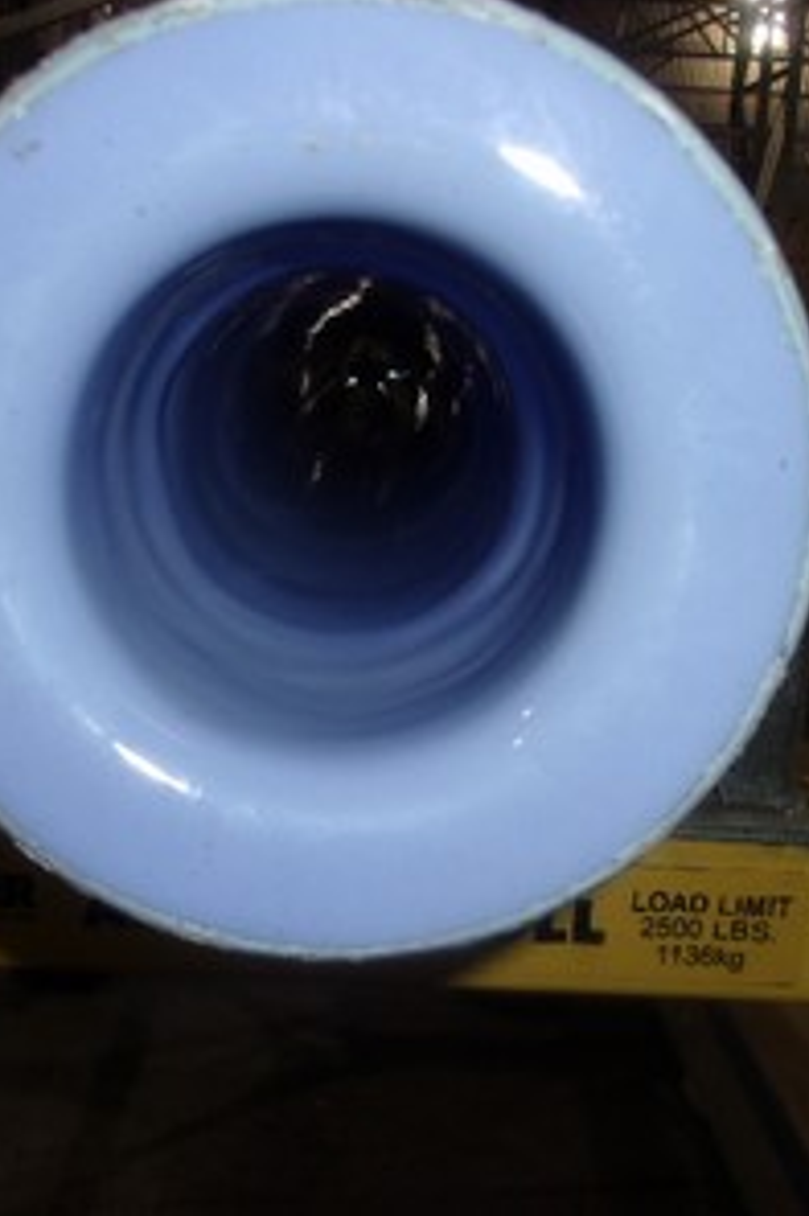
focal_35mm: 38
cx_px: 349
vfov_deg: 50.7
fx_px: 1282
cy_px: 604
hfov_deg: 35.0
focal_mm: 4.9
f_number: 3
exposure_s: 1/34
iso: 80
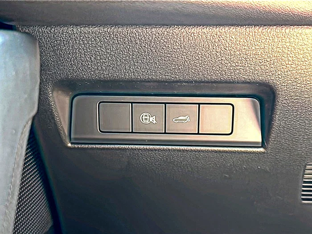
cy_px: 117
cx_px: 156
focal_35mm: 40
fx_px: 361
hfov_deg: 46.8
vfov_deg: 36.0
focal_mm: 6.86
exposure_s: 1/42
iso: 250
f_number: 1.78
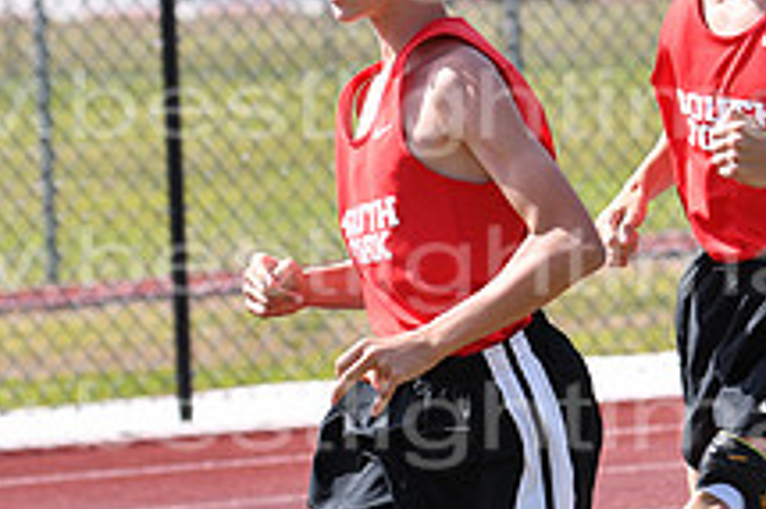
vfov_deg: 3.8
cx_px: 549
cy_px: 347
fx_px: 7760
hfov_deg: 5.6
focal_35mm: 365
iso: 100
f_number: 4
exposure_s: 1/1000
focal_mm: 90
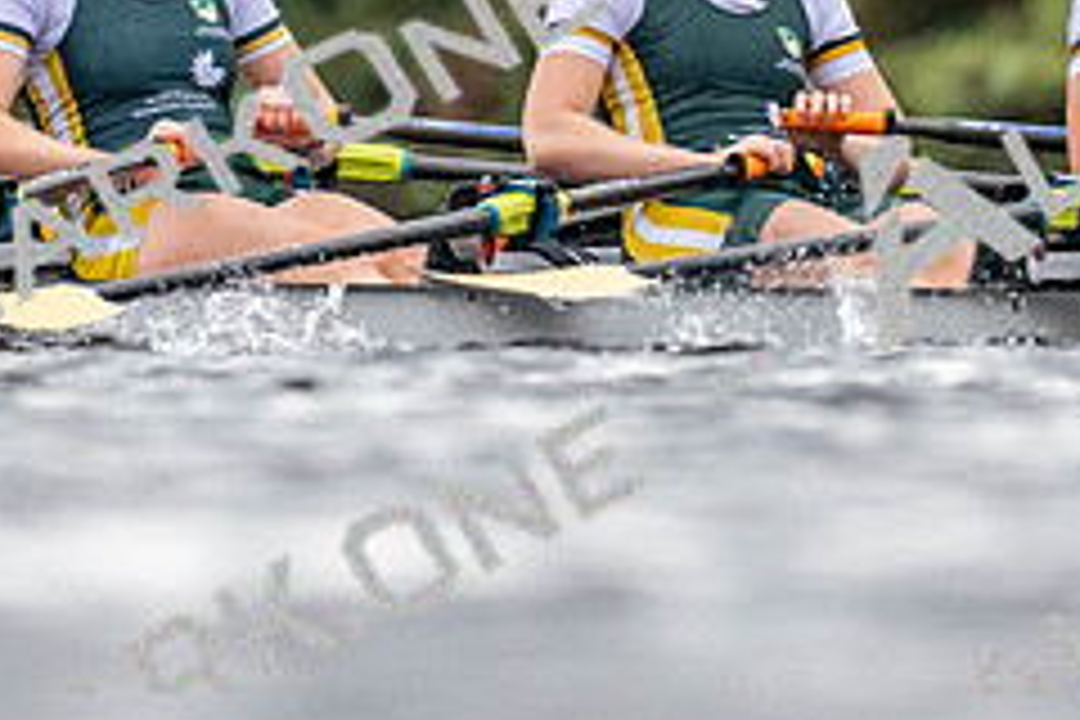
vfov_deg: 0.6
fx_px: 65215
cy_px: -76
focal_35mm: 2174
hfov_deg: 0.9
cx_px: 472
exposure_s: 1/2500
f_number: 4
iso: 3600
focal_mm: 600
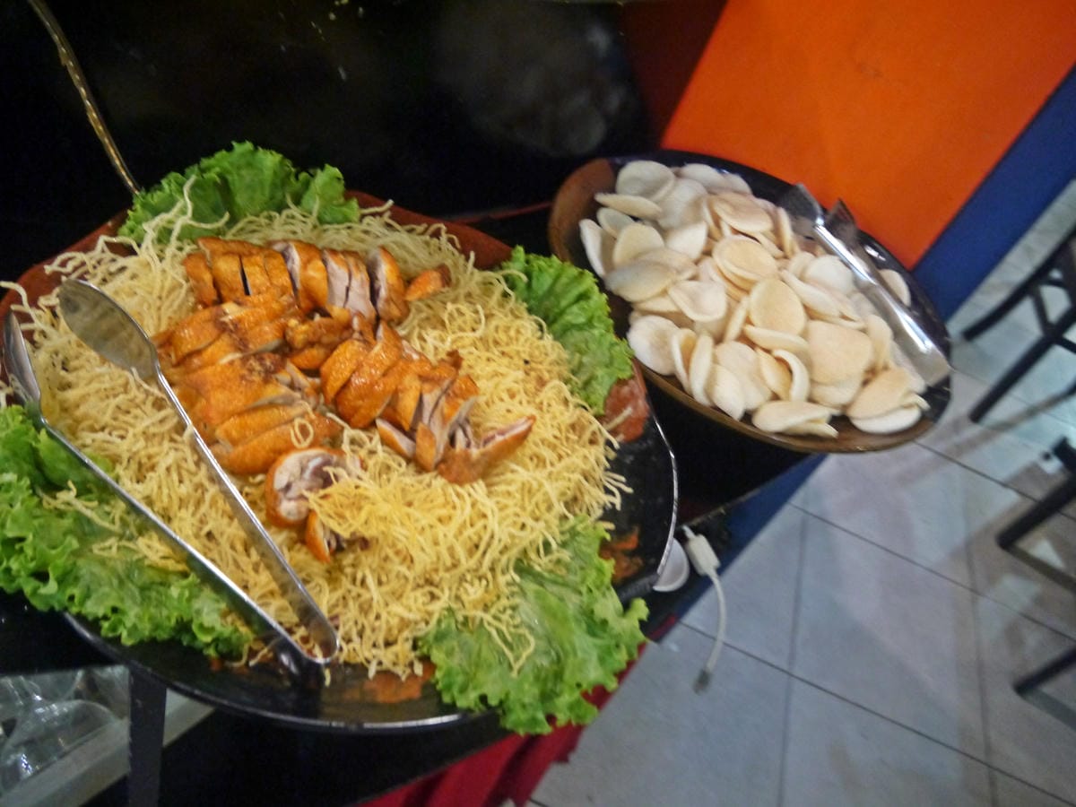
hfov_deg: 63.4
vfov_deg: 49.7
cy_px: 404
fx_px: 870
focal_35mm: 28
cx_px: 538
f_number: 3.5
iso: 1600
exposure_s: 1/25
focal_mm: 14
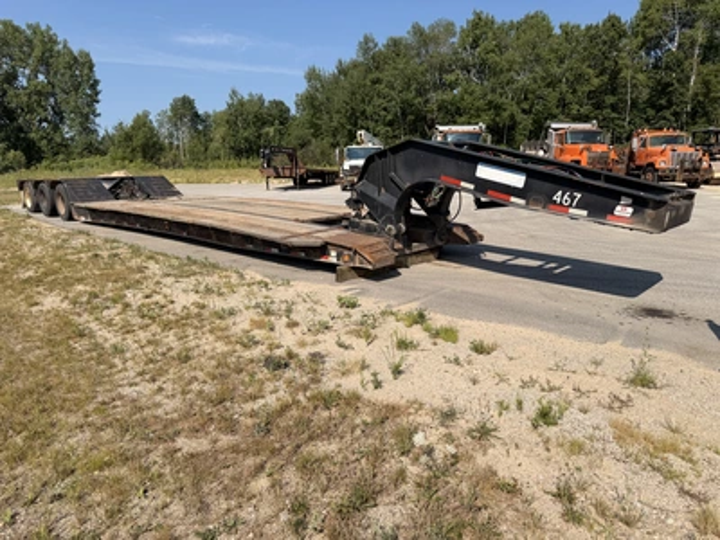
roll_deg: +1.2
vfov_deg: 56.8
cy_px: 270
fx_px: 499
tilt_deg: -12.8
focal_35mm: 24
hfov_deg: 71.6
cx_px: 360
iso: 80
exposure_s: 1/6173
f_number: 1.78
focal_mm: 6.76
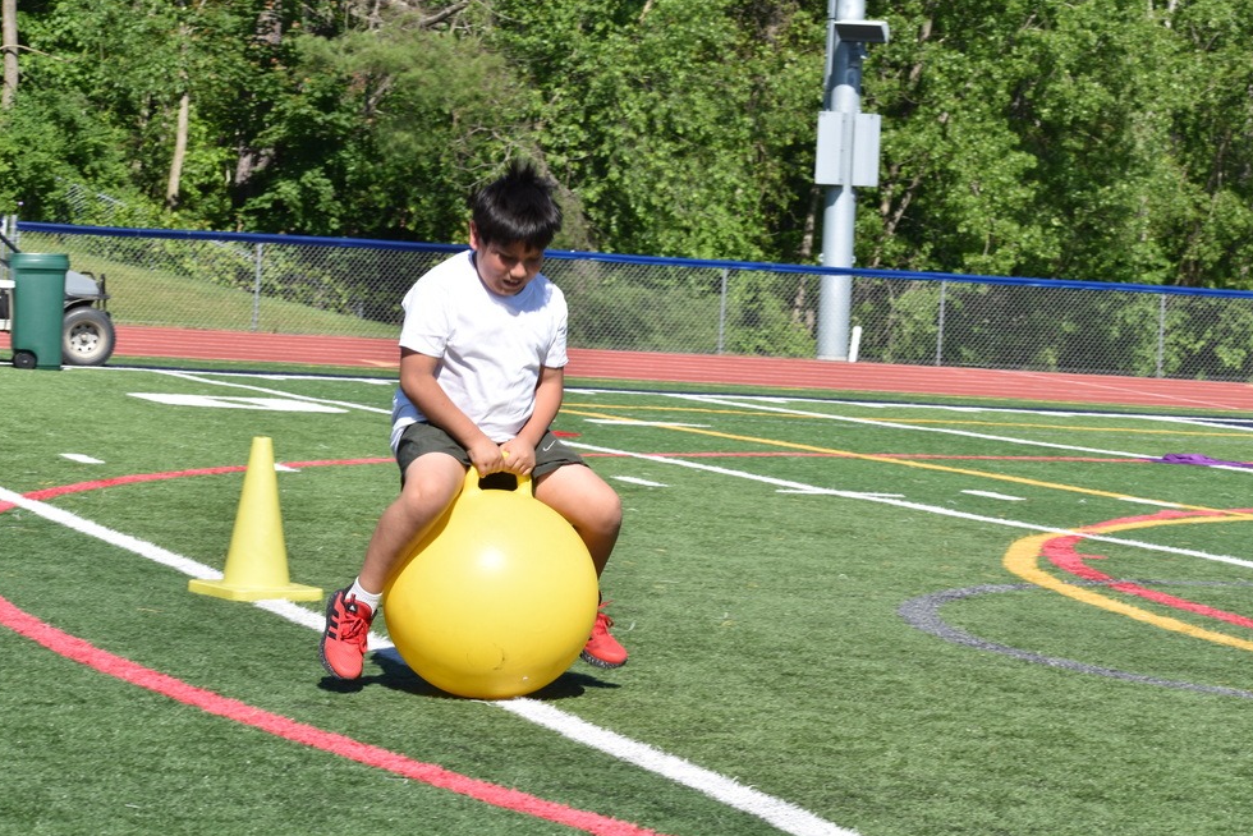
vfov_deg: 11.7
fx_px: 4091
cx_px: 618
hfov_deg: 17.4
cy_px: 405
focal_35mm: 118
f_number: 11
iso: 100
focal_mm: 75
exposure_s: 1/160
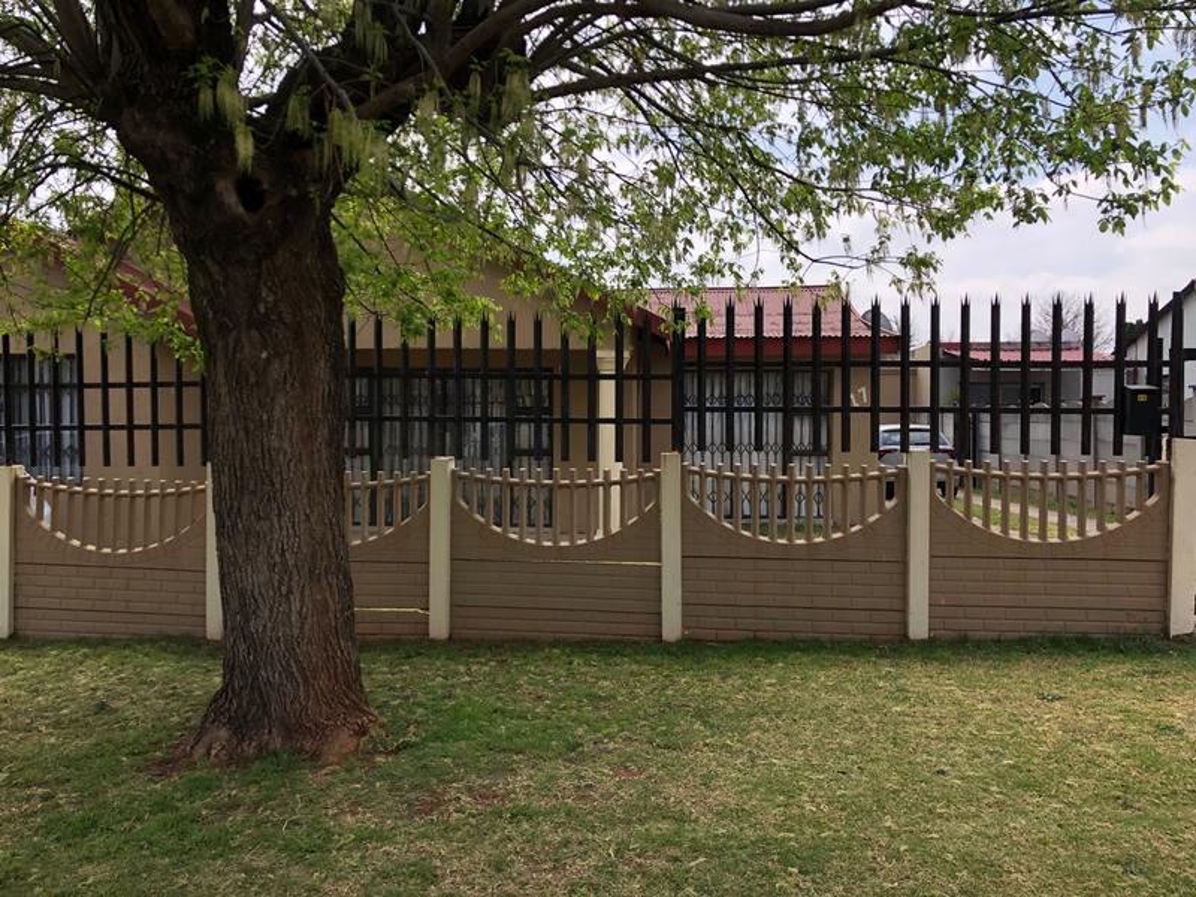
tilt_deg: -0.5
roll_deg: +0.2
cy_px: 448
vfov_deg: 49.7
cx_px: 598
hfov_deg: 63.4
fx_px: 967
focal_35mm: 28
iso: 20
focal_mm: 4
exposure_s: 1/2183
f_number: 1.8
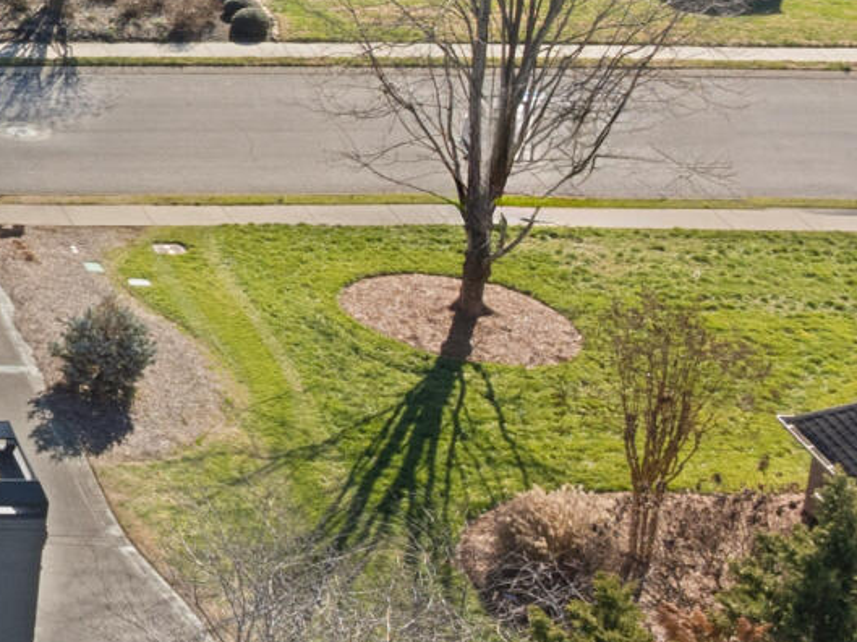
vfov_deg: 10.8
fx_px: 3365
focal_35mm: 136
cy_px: 49
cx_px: -847
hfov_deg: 12.7
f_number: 7.1
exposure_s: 1/200
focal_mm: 12.29
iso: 100
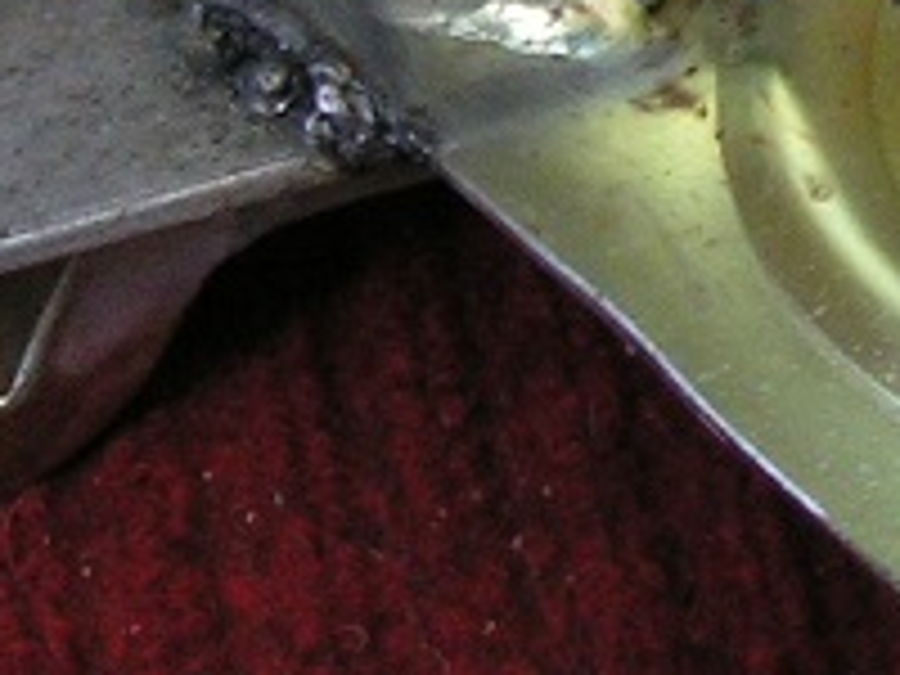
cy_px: -230
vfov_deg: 5.7
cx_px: 922
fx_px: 6760
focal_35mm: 260
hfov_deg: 7.6
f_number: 3.2
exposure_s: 1/80
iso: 125
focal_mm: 10
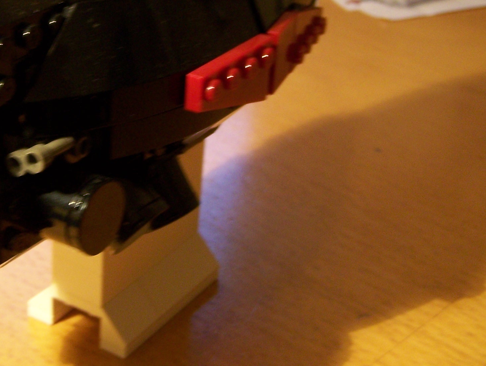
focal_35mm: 74
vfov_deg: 19.7
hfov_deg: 25.9
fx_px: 1040
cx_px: 114
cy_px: 75
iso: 160
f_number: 2.8
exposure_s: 1/8
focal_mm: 6.3
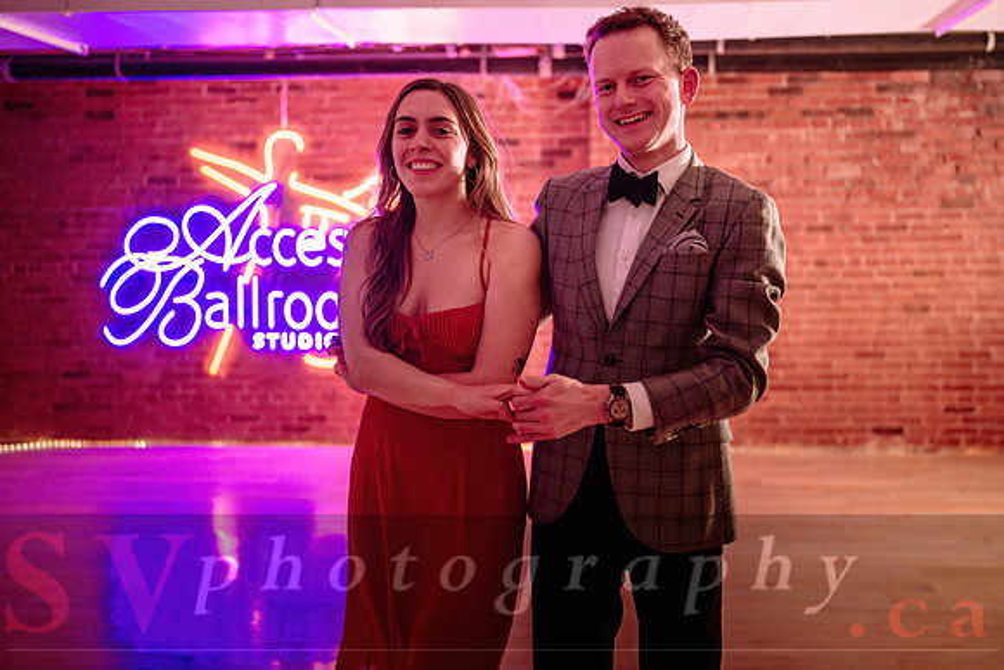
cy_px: 292
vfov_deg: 39.1
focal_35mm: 34
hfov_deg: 56.0
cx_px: 567
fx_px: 941
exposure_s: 1/250
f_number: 1.4
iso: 2500
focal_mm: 28
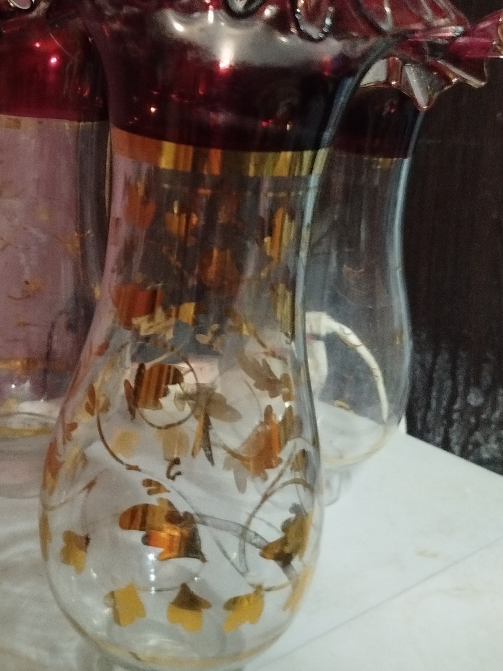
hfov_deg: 33.0
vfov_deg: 43.1
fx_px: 833
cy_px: 212
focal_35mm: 43
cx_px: 131
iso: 1250
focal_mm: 5.31
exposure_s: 1/17
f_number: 1.7
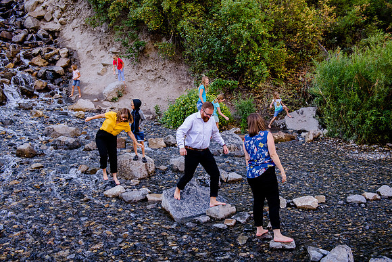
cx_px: 196
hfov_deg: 48.4
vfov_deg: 33.4
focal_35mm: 40
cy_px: 131
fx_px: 436
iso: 1000
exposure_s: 1/400
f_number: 4.5
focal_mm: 40
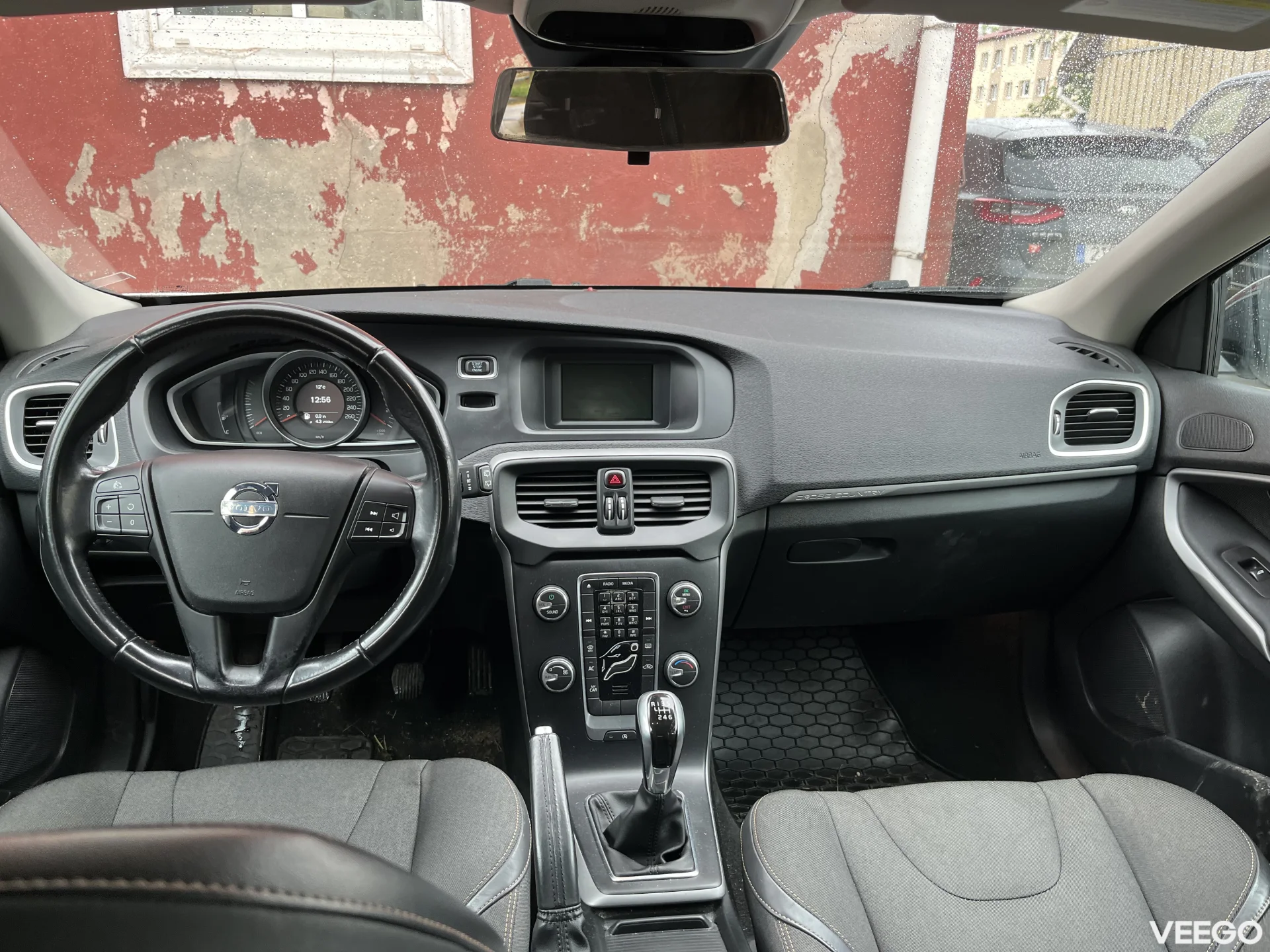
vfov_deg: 53.1
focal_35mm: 26
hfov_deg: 67.3
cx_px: 635
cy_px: 476
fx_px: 954
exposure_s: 1/122
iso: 64
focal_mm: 5.1
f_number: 1.6
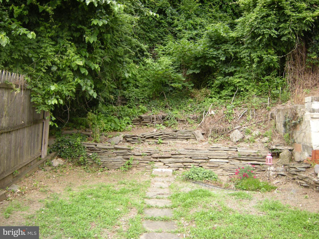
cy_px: 120
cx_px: 160
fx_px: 258
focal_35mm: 28
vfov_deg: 49.7
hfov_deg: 63.4
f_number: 2.8
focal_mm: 4.7
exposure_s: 1/61.4
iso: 82
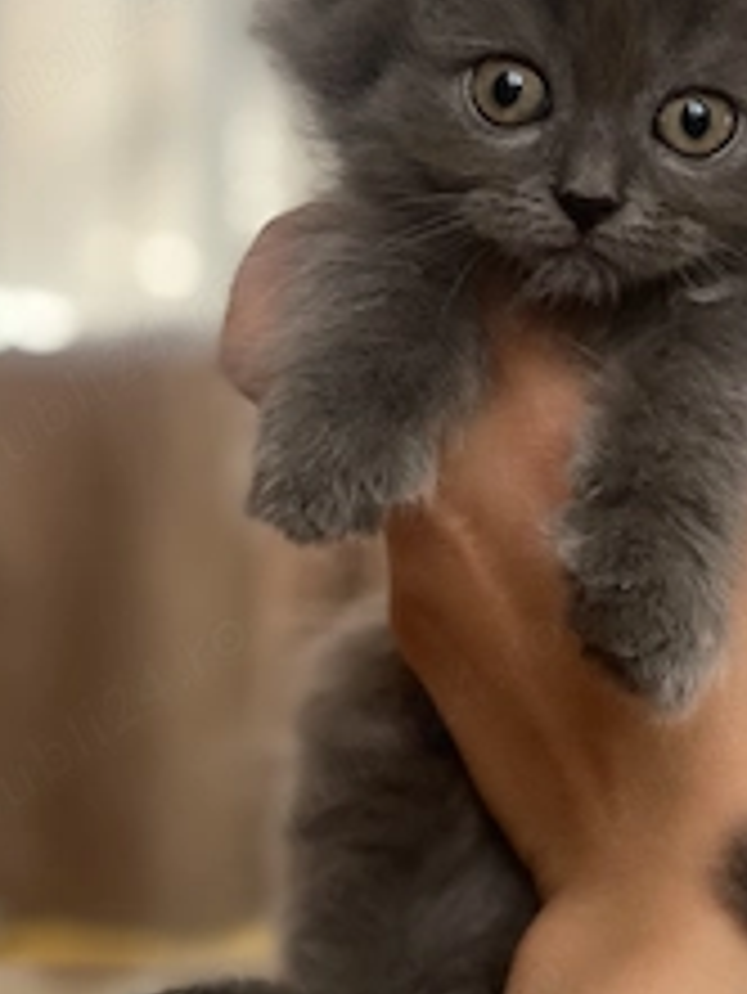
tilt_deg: +9.1
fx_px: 2702
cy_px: 454
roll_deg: +0.1
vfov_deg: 20.8
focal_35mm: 94
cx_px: 576
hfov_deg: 15.7
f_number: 2
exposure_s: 1/38
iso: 200
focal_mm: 6
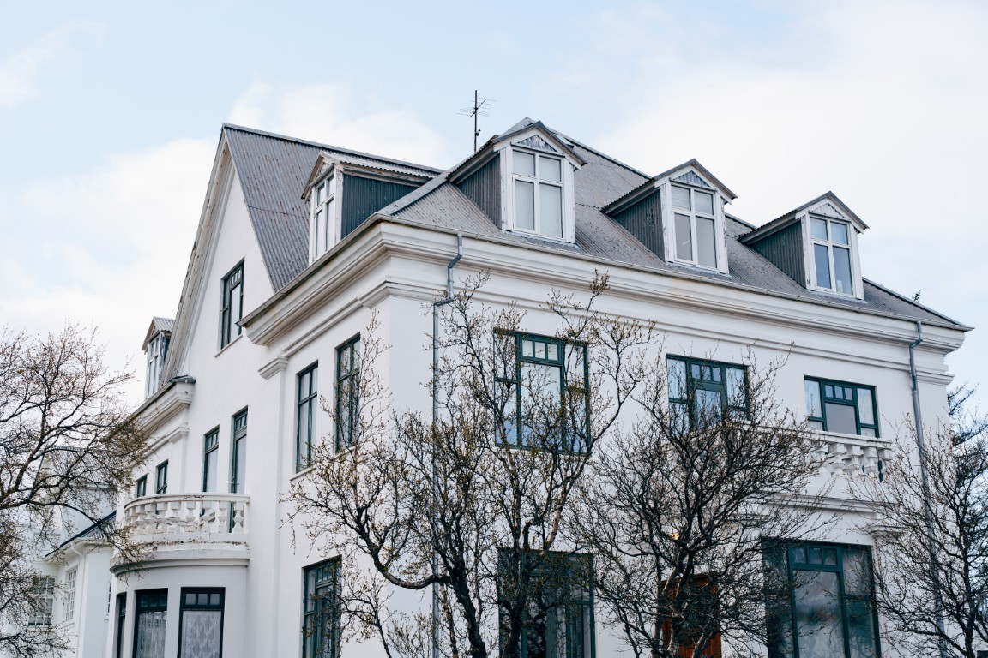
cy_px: 329
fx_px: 1372
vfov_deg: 27.0
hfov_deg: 39.6
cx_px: 494
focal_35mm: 50
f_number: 4
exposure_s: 1/250
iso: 100
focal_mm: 50
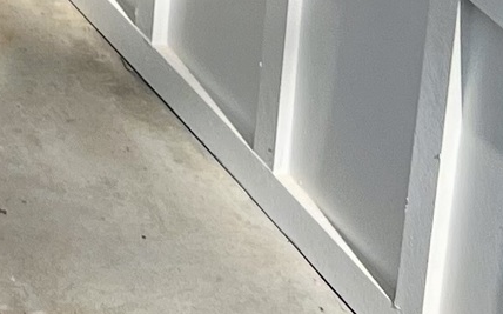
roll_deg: -1.2
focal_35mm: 198
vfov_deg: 6.0
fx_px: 2713
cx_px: -764
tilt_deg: -12.4
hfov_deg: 9.3
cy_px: -679
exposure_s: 1/808
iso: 50
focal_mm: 5.7
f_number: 1.5
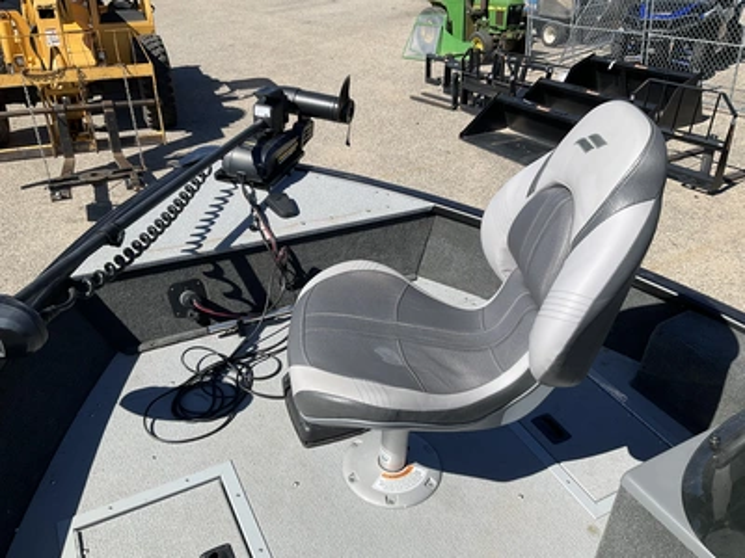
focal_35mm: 29
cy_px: 279
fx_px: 624
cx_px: 372
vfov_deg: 48.2
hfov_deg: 61.7
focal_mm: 3
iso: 25
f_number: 1.8
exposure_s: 1/2141
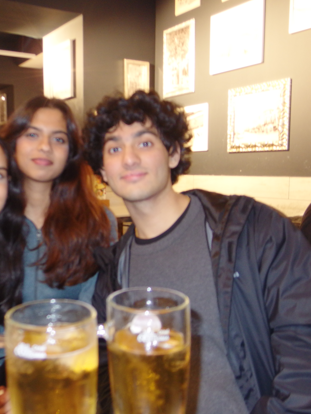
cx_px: 84
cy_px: 207
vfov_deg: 49.0
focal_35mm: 38
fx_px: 455
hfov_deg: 37.0
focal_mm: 6
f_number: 2
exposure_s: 1/50
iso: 400
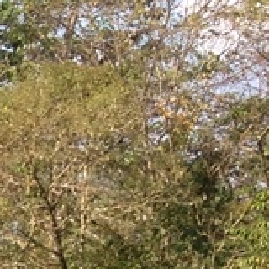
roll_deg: +0.9
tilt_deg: -14.2
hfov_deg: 4.9
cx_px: -930
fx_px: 2725
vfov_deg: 5.4
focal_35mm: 310
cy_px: 773
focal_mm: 4.28
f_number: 2.4
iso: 50
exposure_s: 1/642
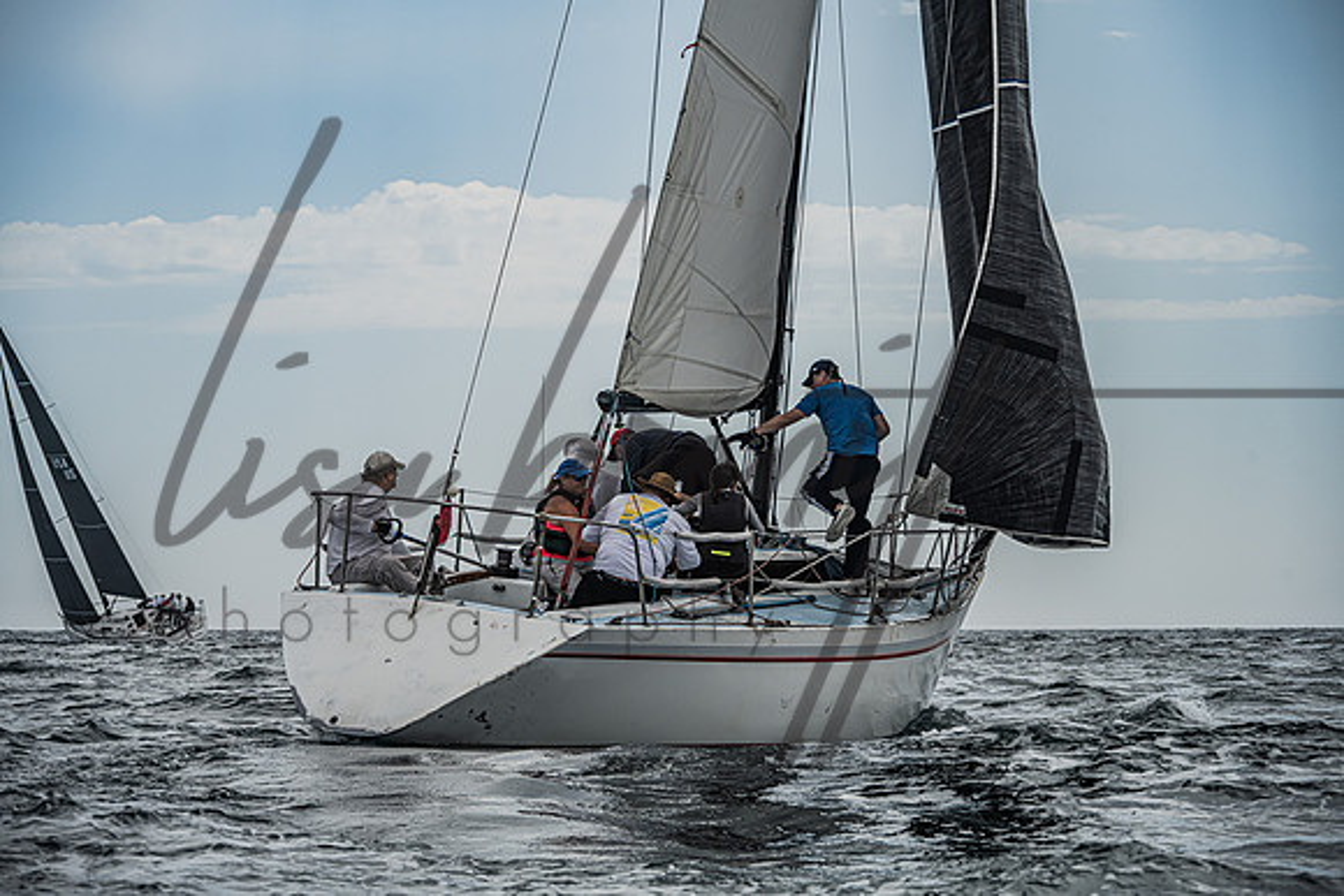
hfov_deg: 15.8
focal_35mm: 130
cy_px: 448
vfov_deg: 10.6
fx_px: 4854
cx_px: 672
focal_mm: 130
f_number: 7.1
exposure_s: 1/3200
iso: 400
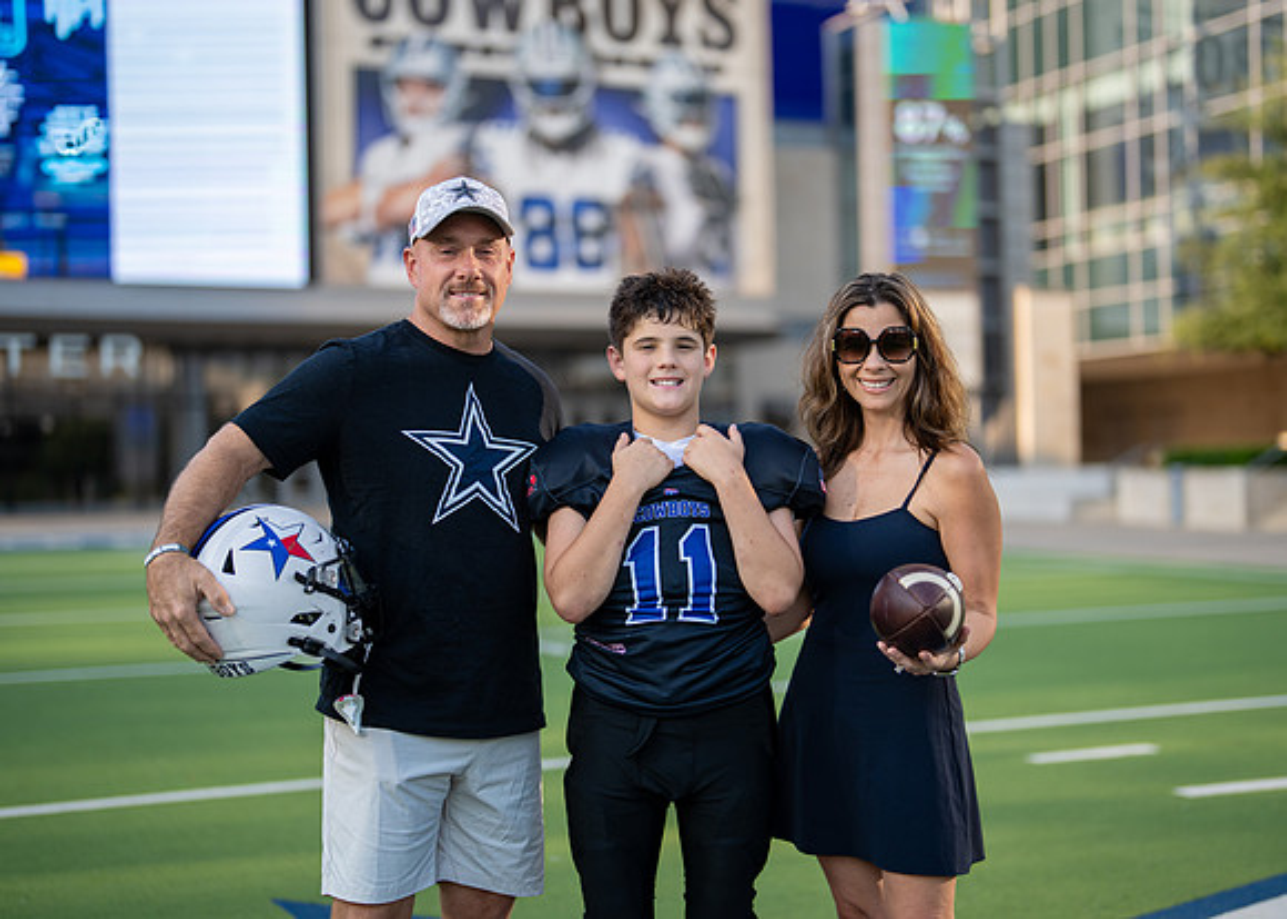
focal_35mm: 55
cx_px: 668
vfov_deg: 25.7
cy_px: 473
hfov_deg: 35.5
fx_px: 2011
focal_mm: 50
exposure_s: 1/3200
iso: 100
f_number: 1.2
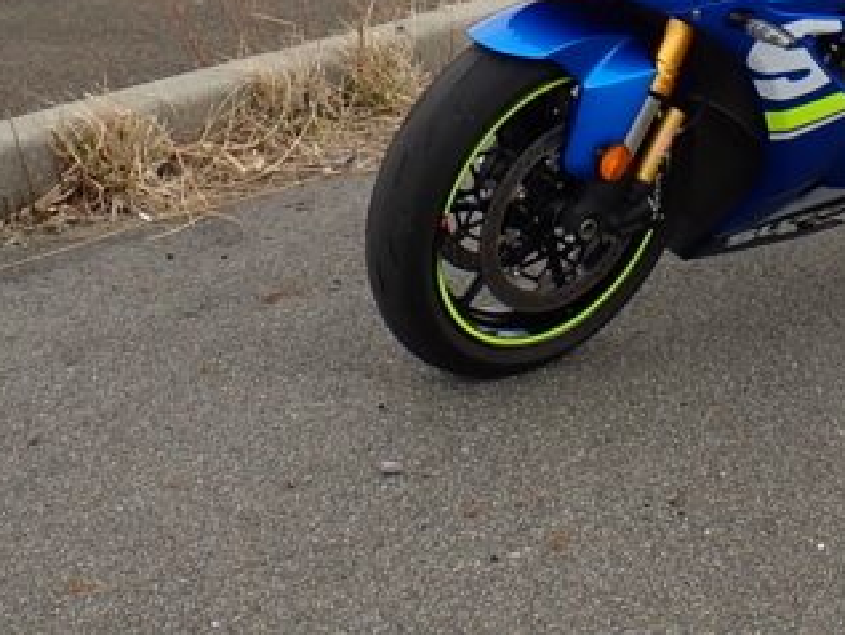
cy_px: -163
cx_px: 624
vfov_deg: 14.8
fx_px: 2344
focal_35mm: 96
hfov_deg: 20.3
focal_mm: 6.86
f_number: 3.5
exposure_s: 1/400
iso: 100
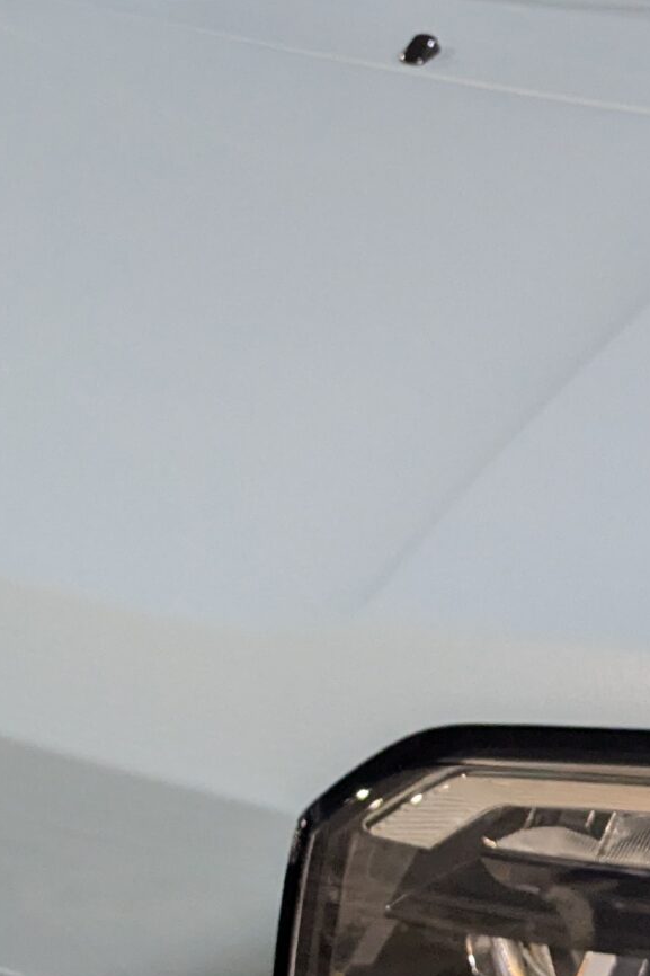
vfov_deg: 24.4
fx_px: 2249
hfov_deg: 16.4
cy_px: 378
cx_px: 259
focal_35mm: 83
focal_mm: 4.38
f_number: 1.73
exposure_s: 1/120
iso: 214
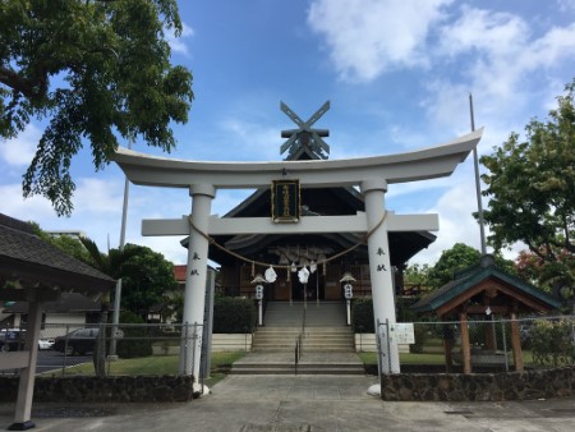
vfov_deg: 48.3
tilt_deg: +12.1
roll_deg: -0.5
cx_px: 288
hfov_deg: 61.6
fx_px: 482
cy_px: 216
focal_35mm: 29
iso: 25
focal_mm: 4.15
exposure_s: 1/1479
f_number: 2.2
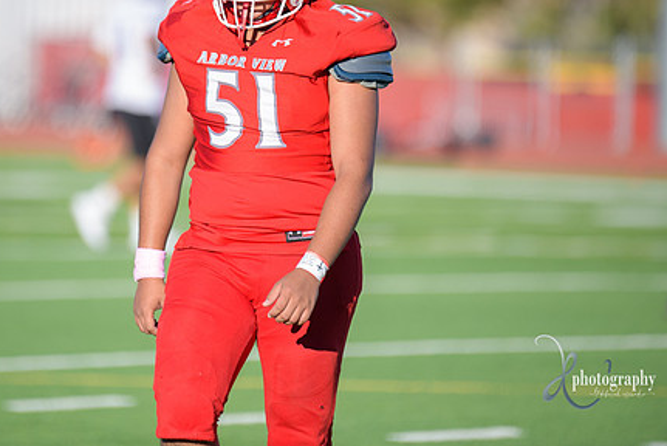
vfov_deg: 3.8
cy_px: 149
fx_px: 6730
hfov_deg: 5.7
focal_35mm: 363
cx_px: 252
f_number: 2.8
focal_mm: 270
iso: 400
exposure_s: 1/4000
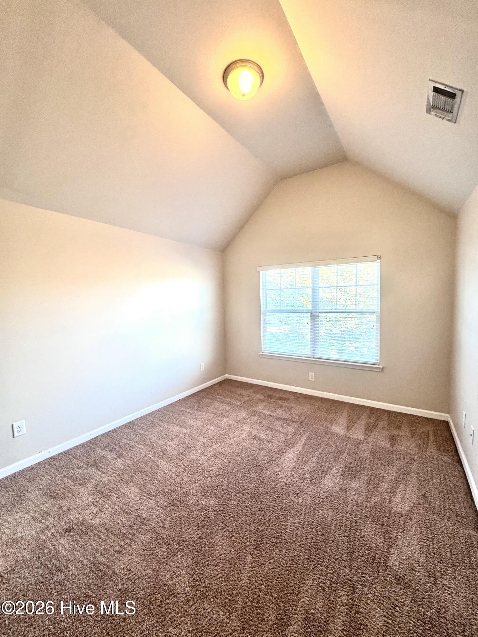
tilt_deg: -4.1
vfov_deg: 102.1
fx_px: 258
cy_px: 318
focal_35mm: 14
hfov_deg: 85.7
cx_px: 239
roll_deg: +1.0
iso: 250
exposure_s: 1/120
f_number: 2.2
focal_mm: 2.22
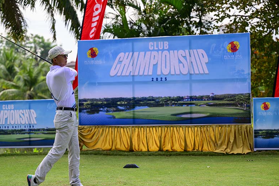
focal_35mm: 95
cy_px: 112
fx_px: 736
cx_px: 107
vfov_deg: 14.4
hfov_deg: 21.4
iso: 180
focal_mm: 77
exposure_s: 1/1600
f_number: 2.8
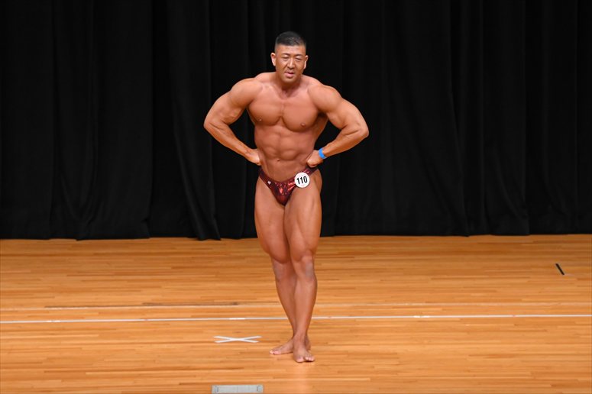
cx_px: 296
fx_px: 4438
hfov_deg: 7.6
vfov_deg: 5.1
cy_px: 197
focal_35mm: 270
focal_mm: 180
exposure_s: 1/400
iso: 3200
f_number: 5.6
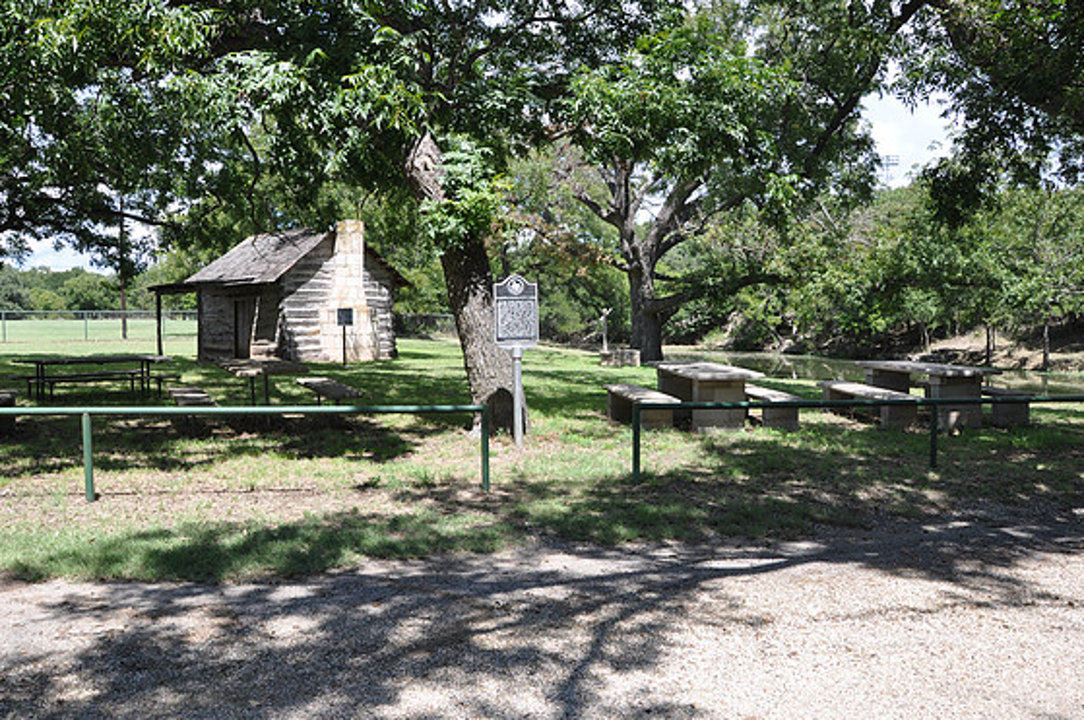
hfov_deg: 65.5
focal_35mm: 28
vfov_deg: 46.3
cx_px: 524
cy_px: 354
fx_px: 842
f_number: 10
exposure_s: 1/100
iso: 200
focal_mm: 18
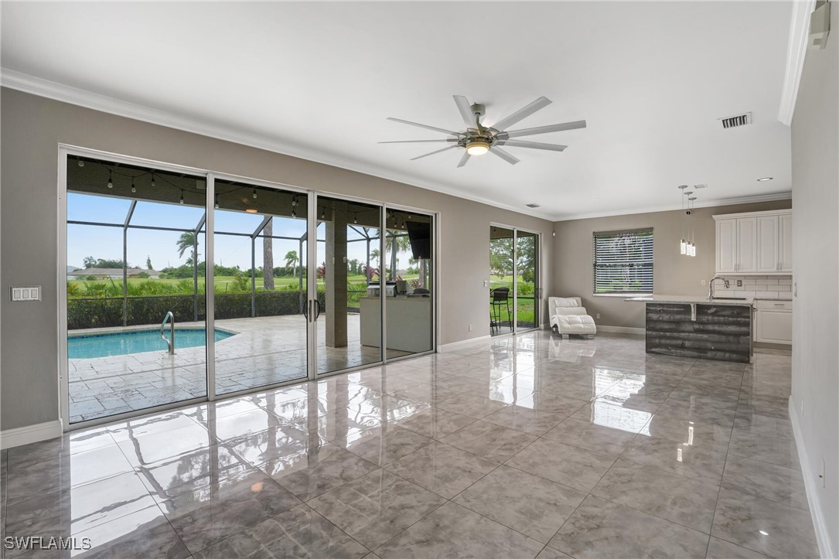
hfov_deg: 96.7
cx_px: 420
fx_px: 373
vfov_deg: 73.7
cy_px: 280
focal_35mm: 16
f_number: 8
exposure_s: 1/60
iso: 400
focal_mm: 16
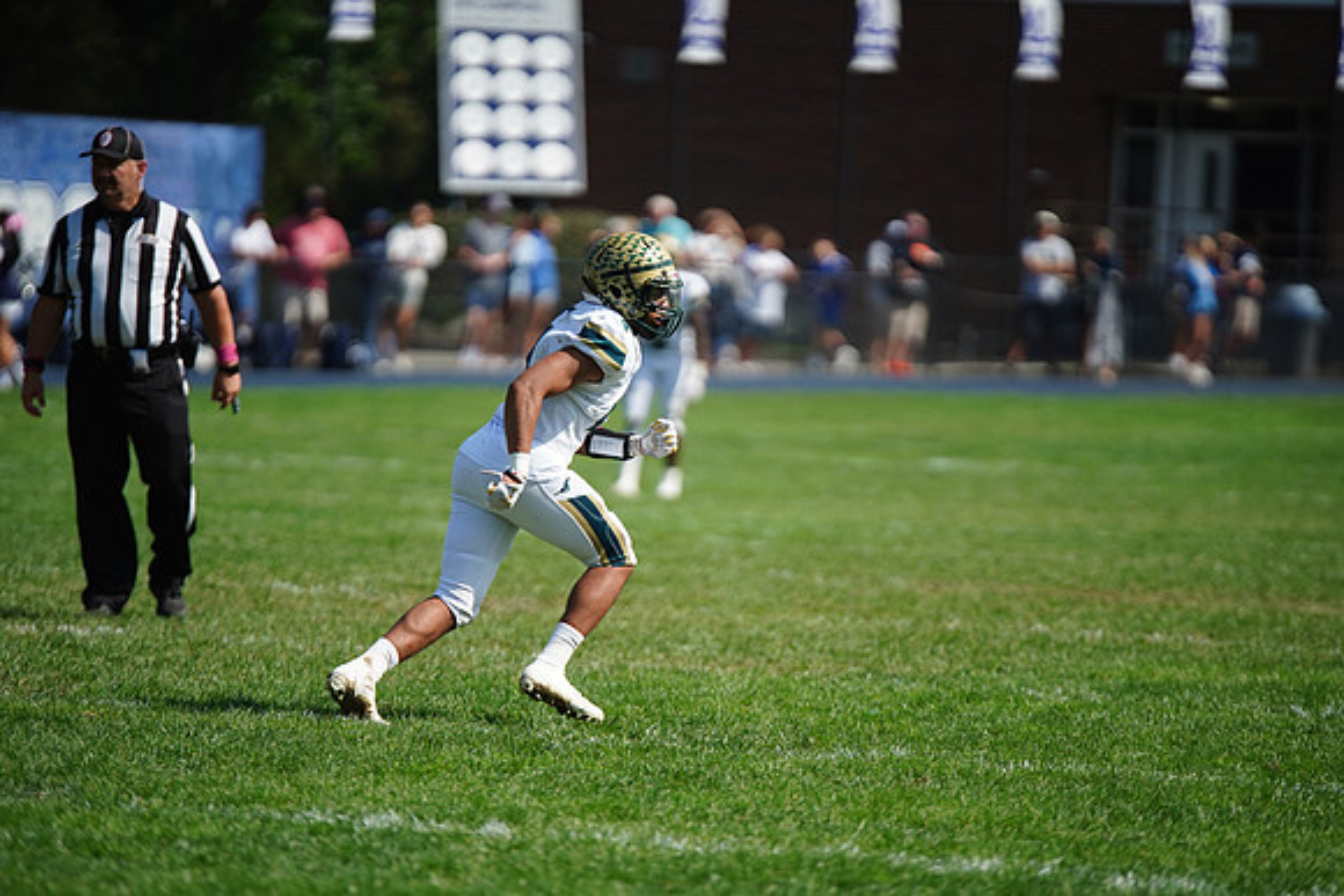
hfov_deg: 6.9
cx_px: 672
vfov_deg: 4.6
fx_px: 11202
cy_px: 448
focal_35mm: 300
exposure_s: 1/5000
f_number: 2.8
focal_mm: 300
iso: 400
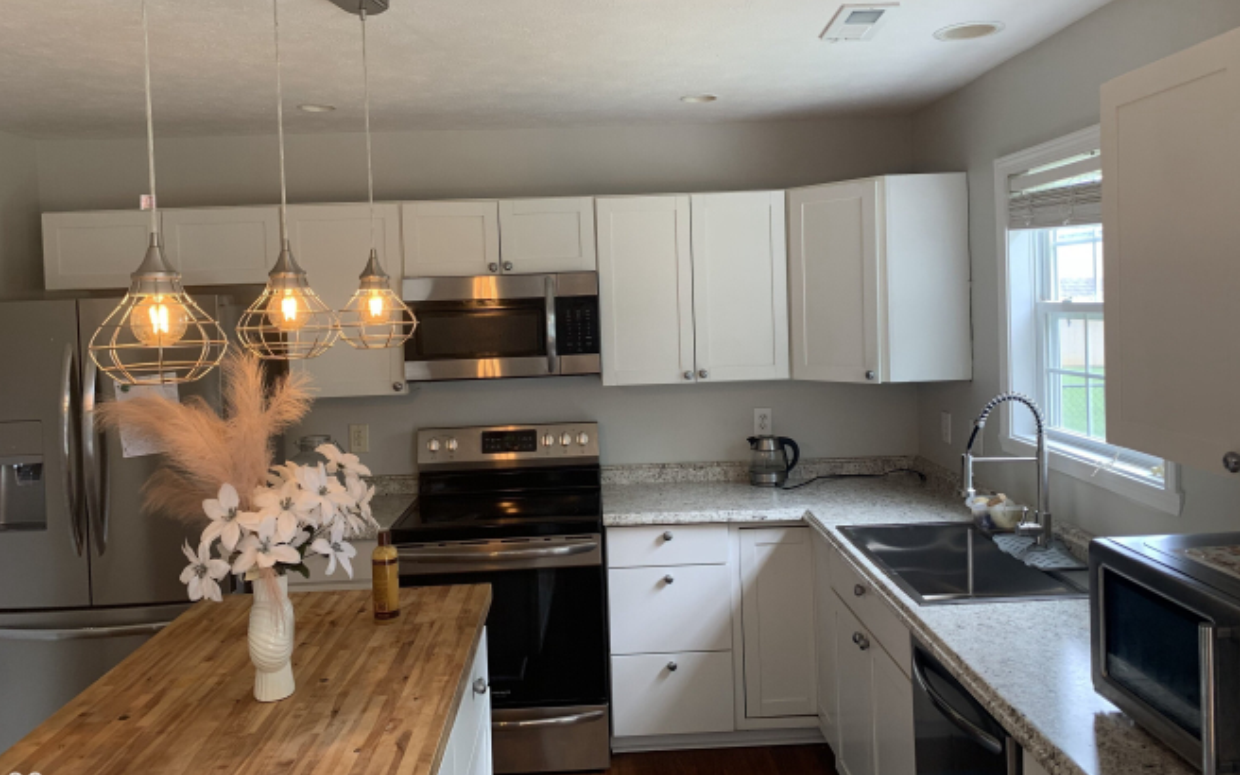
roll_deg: +1.4
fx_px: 946
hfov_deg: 66.5
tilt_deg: -3.0
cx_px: 619
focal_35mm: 28
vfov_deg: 44.4
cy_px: 336
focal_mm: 4.25
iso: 100
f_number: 1.8
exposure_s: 1/110
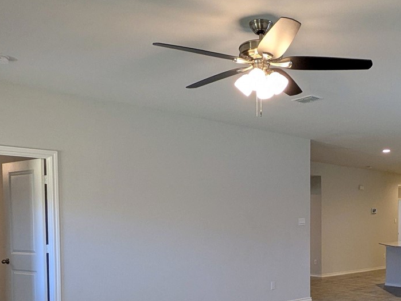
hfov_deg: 45.1
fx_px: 475
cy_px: 234
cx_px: 267
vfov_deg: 34.2
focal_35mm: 41
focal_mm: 1.85
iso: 46
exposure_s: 1/30
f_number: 2.2
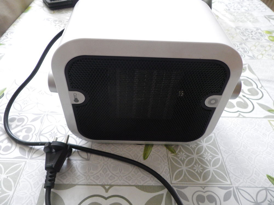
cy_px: 102
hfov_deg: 63.4
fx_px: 222
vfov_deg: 49.7
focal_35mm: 28
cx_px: 137
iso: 320
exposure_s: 1/60
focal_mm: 4.9
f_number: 2.6
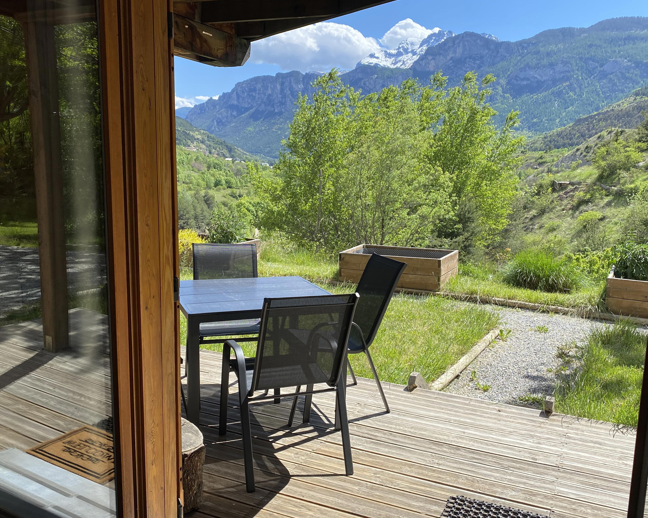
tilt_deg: -10.9
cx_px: 327
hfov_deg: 55.7
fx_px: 614
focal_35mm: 32
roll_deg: -1.1
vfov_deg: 45.8
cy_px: 270
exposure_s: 1/1362
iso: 32
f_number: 1.8
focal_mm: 4.25
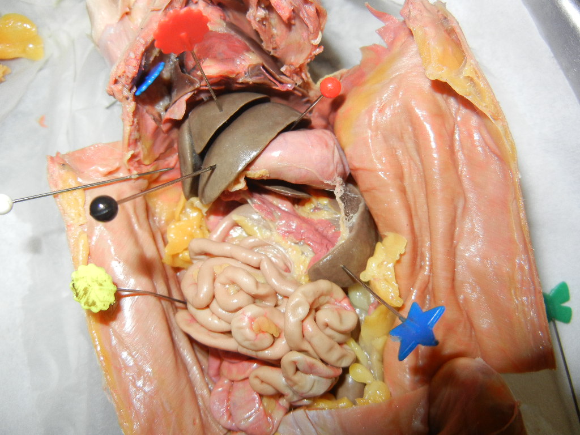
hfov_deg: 60.0
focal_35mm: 30
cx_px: 290
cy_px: 218
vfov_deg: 46.8
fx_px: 503
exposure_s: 1/30
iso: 200
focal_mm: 5.4
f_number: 7
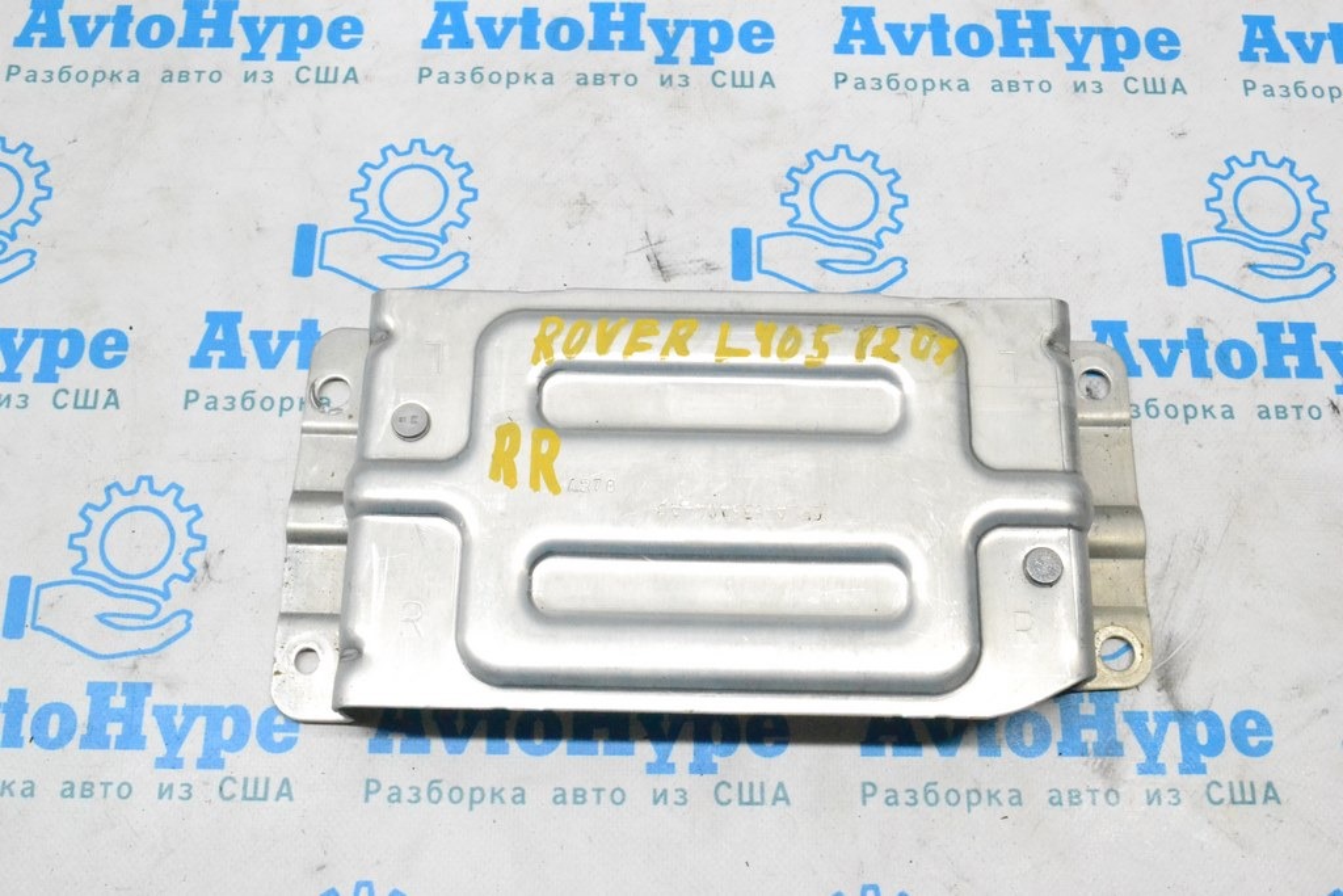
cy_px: 448
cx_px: 672
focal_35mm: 39
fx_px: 1455
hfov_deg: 49.5
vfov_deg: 34.2
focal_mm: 26
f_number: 11
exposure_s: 1/160
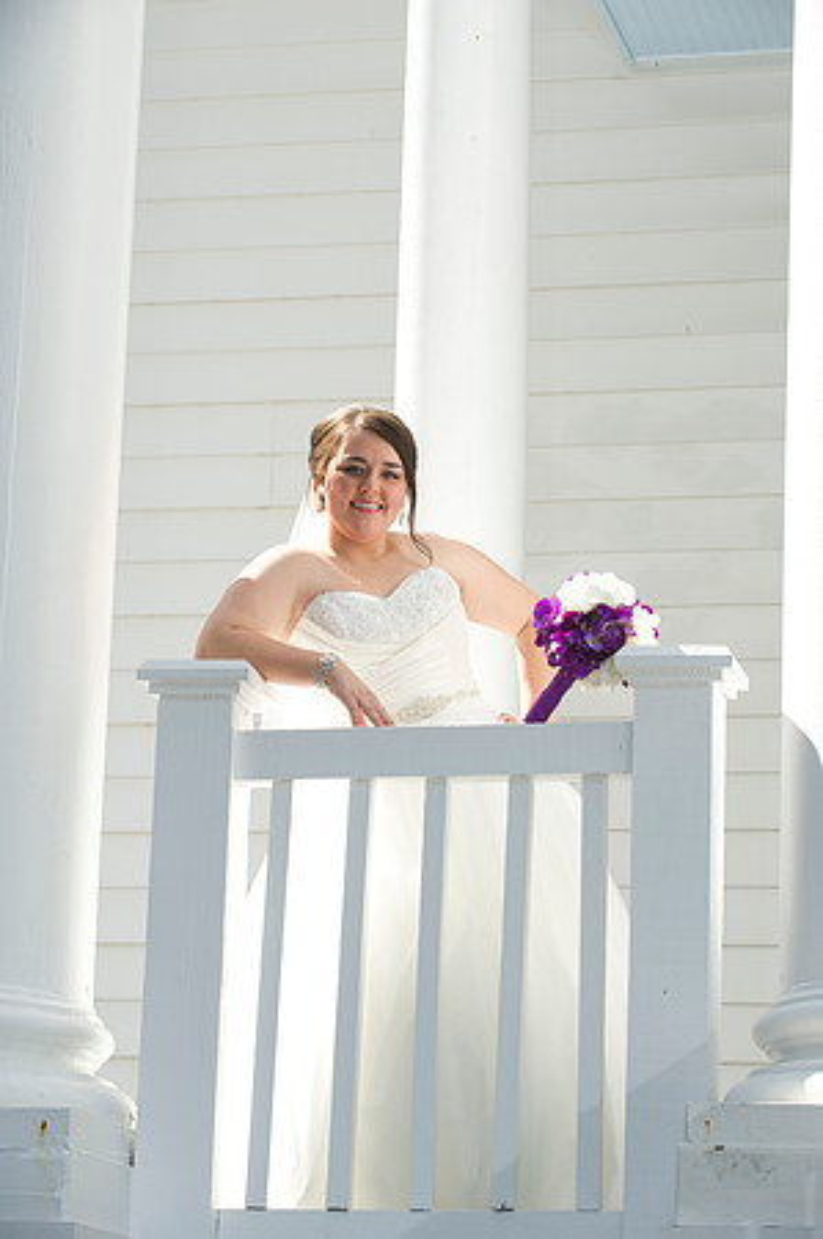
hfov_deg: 13.0
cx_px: 412
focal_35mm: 105
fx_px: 3609
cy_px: 620
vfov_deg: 19.5
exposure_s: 1/200
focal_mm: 105
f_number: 7.1
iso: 320
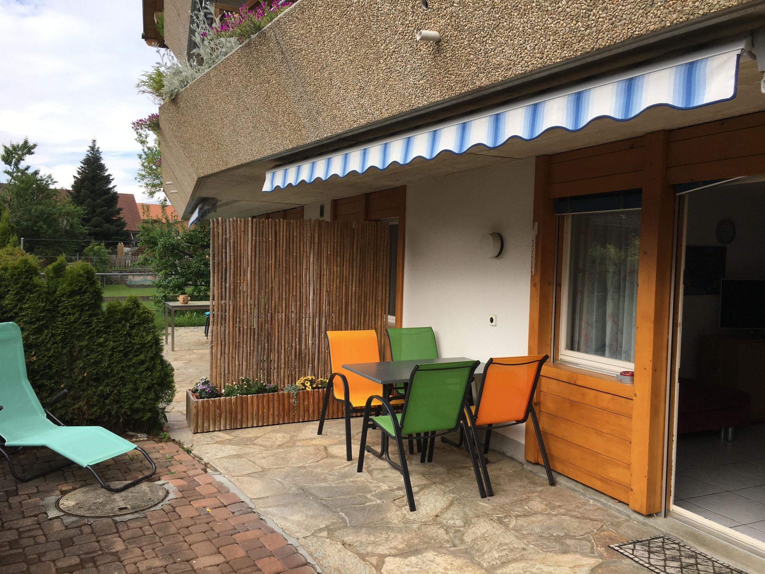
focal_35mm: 29
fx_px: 641
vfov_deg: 48.2
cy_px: 287
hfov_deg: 61.7
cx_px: 382
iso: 25
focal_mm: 4.15
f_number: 2.2
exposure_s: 1/680
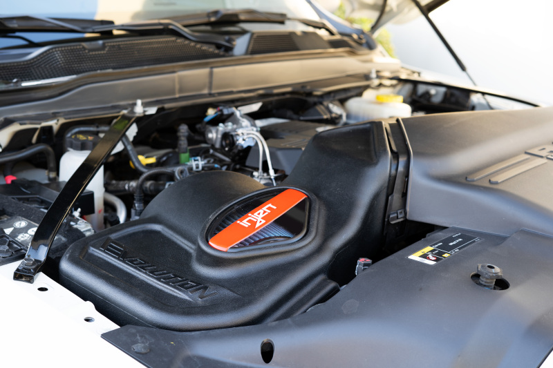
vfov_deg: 27.0
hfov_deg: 39.6
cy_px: 184
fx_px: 768
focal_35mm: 50
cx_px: 276
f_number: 5.6
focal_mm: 50
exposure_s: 1/8
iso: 100
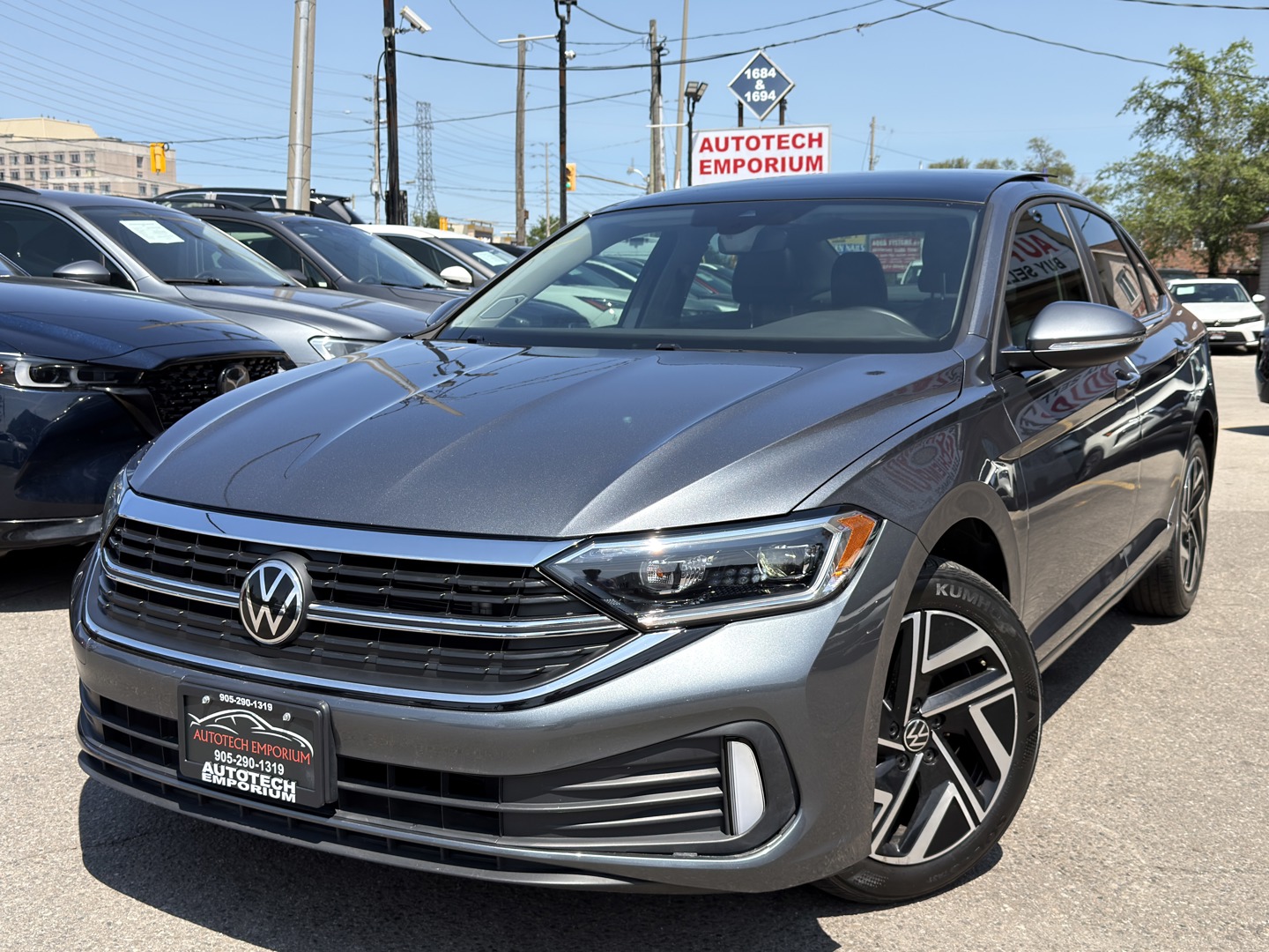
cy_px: 476
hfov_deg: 47.9
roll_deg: -0.9
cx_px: 634
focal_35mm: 39
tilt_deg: -8.0
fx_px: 1430
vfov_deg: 36.8
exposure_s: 1/3058
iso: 64
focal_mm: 6.76
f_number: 1.78
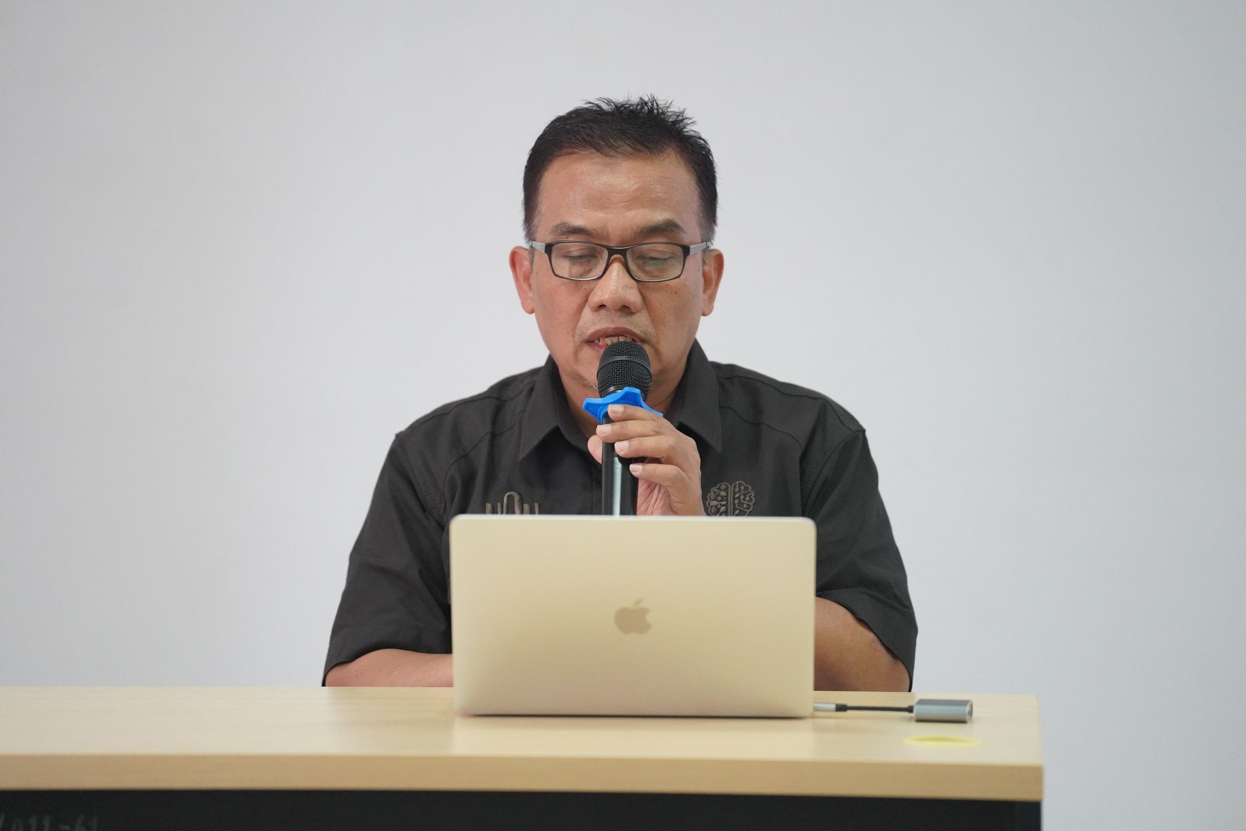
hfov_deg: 10.3
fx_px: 6921
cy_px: 416
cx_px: 623
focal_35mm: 200
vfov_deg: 6.9
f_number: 2.8
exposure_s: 1/640
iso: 8000
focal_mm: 200
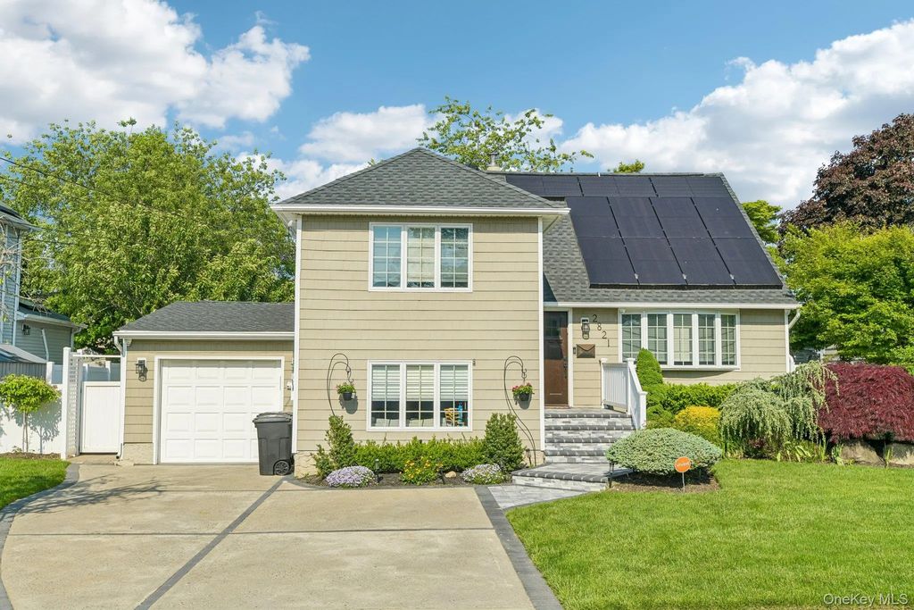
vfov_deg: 41.1
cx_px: 457
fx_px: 813
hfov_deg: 58.7
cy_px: 305
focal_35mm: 32
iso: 100
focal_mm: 32
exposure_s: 1/400
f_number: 8
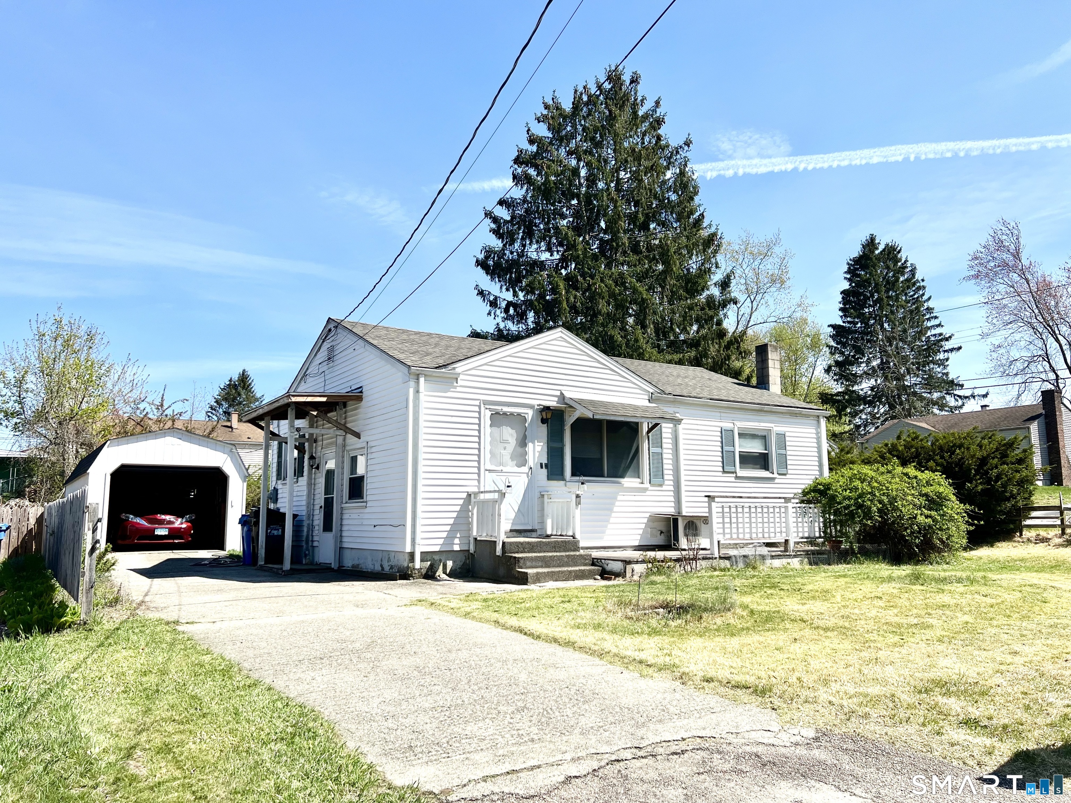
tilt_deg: +8.1
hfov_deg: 67.3
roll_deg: +0.2
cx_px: 536
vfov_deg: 53.1
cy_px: 402
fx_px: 804
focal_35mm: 26
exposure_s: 1/4831
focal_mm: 5.7
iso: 50
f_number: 1.5
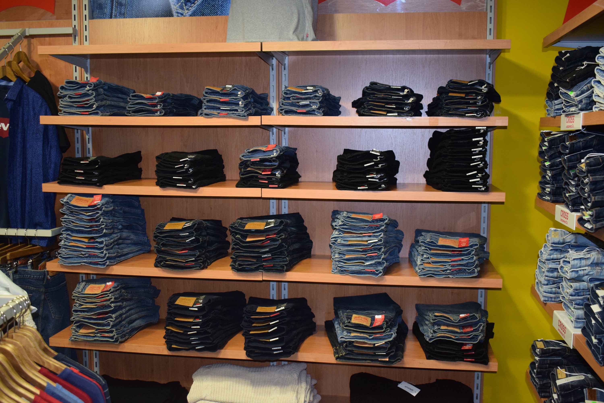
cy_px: 202
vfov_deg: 34.2
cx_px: 302
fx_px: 654
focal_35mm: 39
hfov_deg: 49.6
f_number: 4
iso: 1400
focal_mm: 26
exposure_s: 1/60
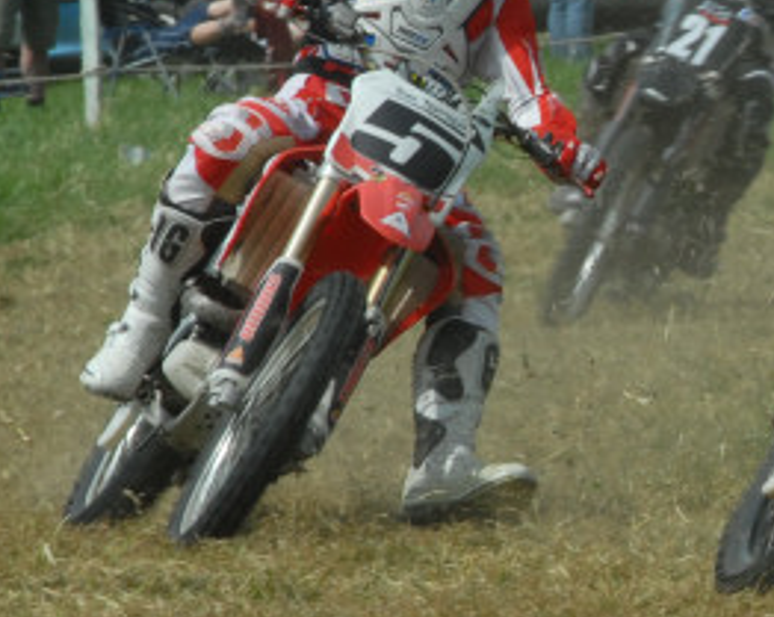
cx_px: 1025
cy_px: 369
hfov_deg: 2.2
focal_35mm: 862
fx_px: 19724
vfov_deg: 1.8
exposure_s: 1/320
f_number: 14
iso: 400
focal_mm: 200
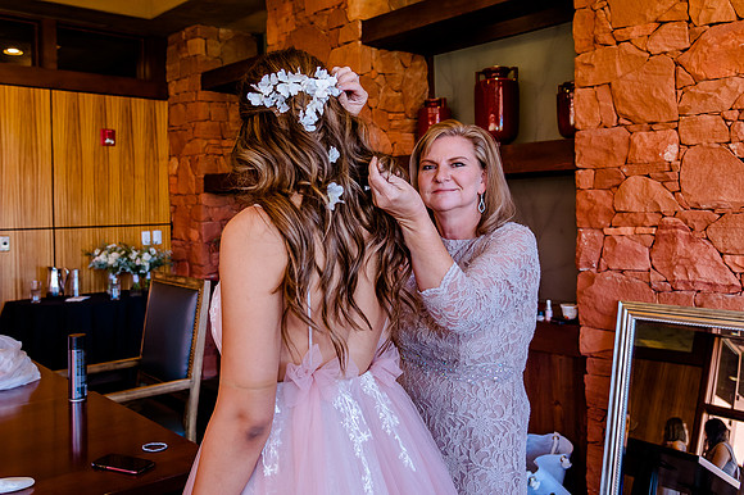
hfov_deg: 56.8
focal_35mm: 33
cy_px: 201
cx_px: 333
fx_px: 686
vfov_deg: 39.5
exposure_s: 1/200
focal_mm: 28
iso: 1600
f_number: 4.5
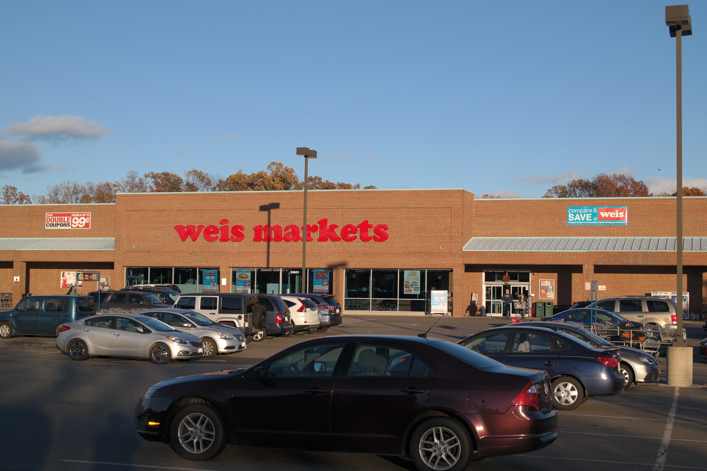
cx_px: 354
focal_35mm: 58
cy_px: 236
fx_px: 1139
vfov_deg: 23.4
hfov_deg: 34.5
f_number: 7.1
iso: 100
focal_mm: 38
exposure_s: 1/250
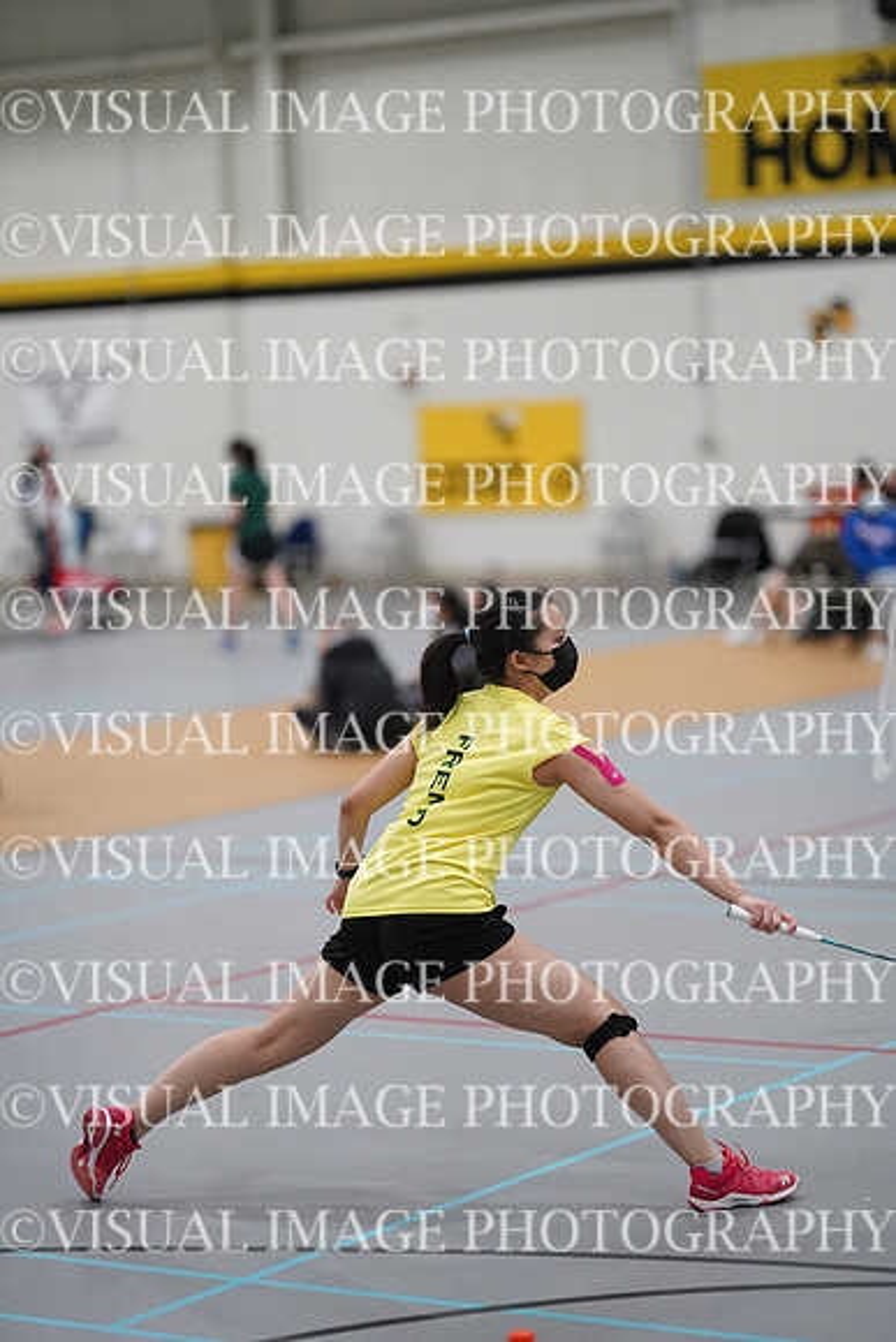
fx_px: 3917
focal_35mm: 105
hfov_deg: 13.0
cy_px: 671
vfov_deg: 19.5
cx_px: 448
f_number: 1.4
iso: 3200
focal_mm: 105
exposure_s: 1/1000
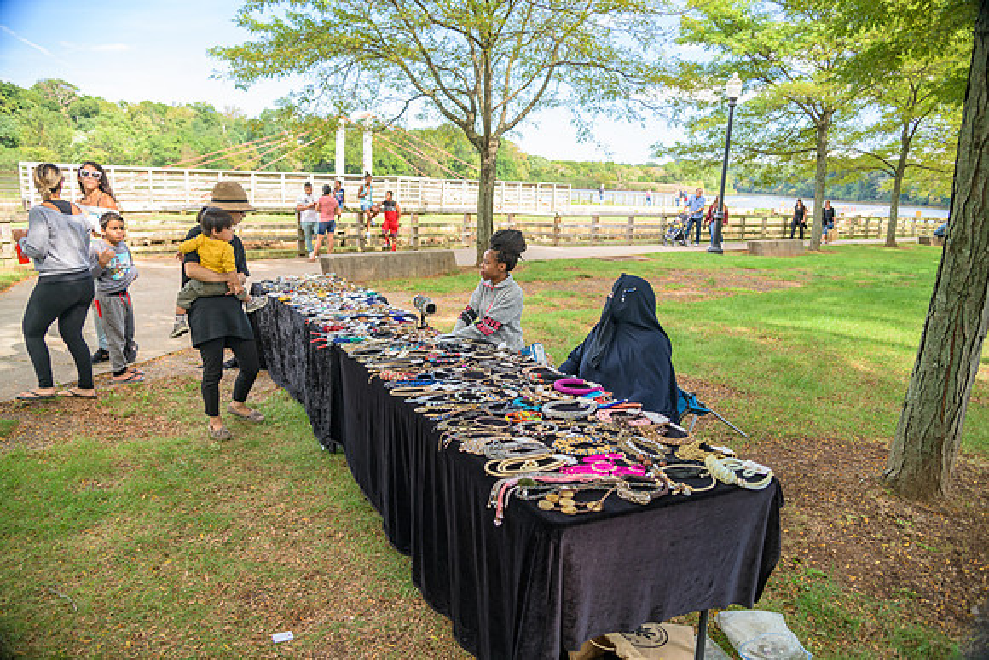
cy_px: 330
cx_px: 494
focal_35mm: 24
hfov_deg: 73.7
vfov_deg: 53.2
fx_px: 659
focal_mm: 24
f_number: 4
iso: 360
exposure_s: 1/200
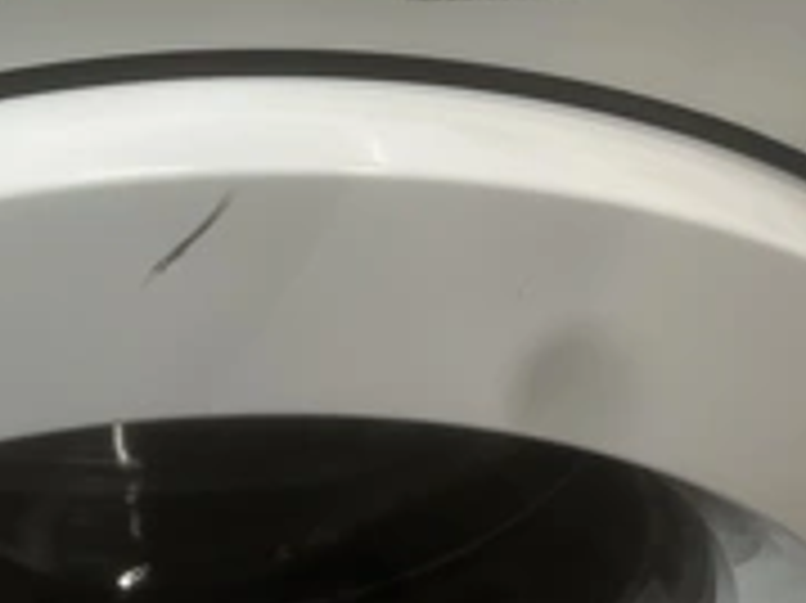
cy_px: -40
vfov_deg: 23.8
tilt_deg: -36.5
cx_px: 104
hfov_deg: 31.9
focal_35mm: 58
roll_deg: +1.7
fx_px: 1350
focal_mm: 5.1
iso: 100
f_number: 1.6
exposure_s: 1/120
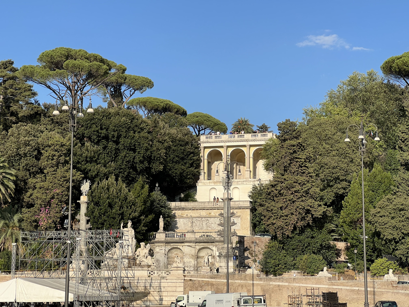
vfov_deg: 19.1
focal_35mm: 77
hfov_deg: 25.3
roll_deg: +0.0
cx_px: 204
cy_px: 154
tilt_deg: +9.8
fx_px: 910
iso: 32
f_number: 2.8
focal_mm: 9
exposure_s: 1/708
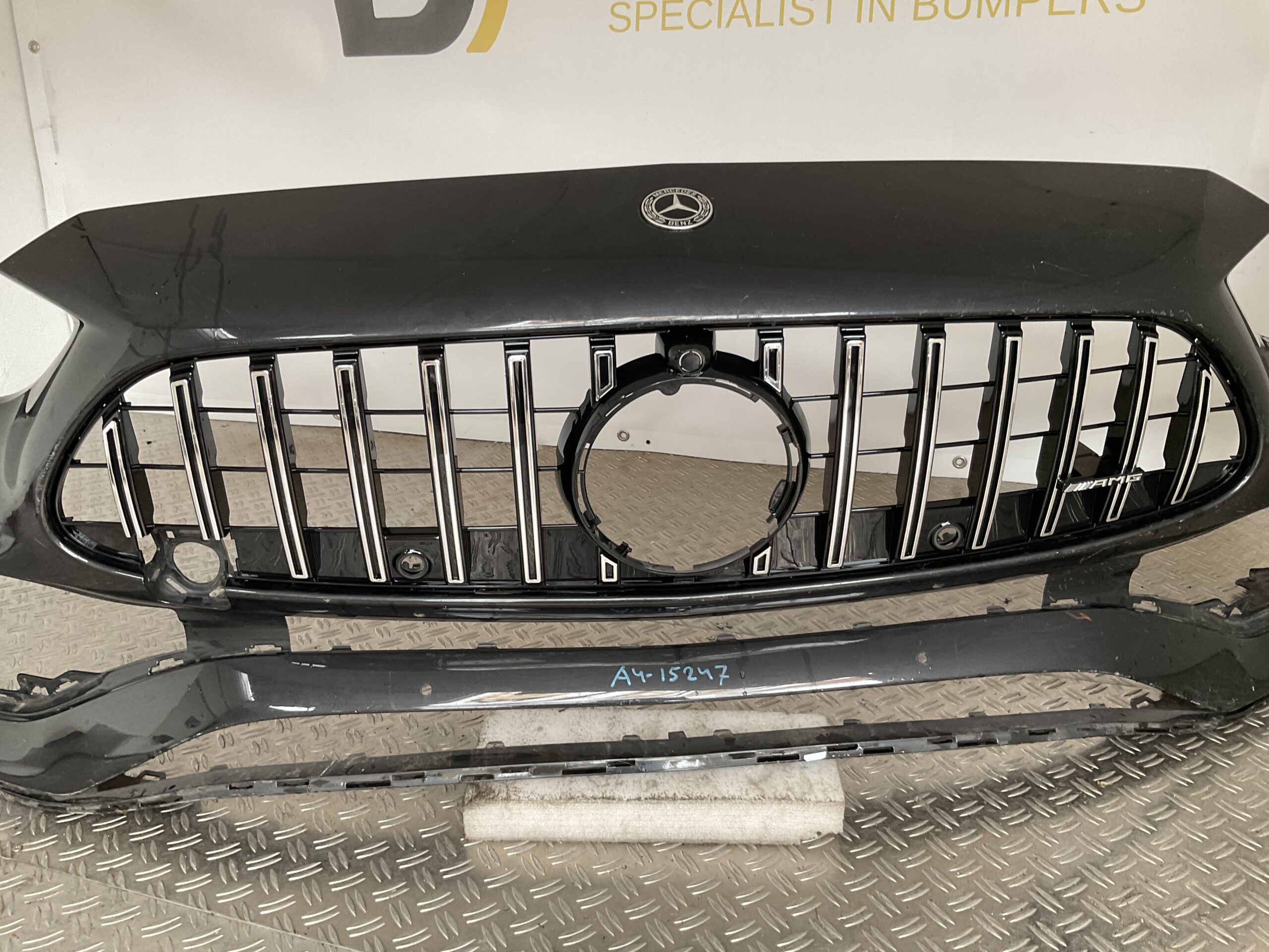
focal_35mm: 29
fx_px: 1063
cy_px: 476
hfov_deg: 61.7
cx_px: 634
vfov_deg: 48.2
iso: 40
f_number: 1.8
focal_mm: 3
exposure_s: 1/60
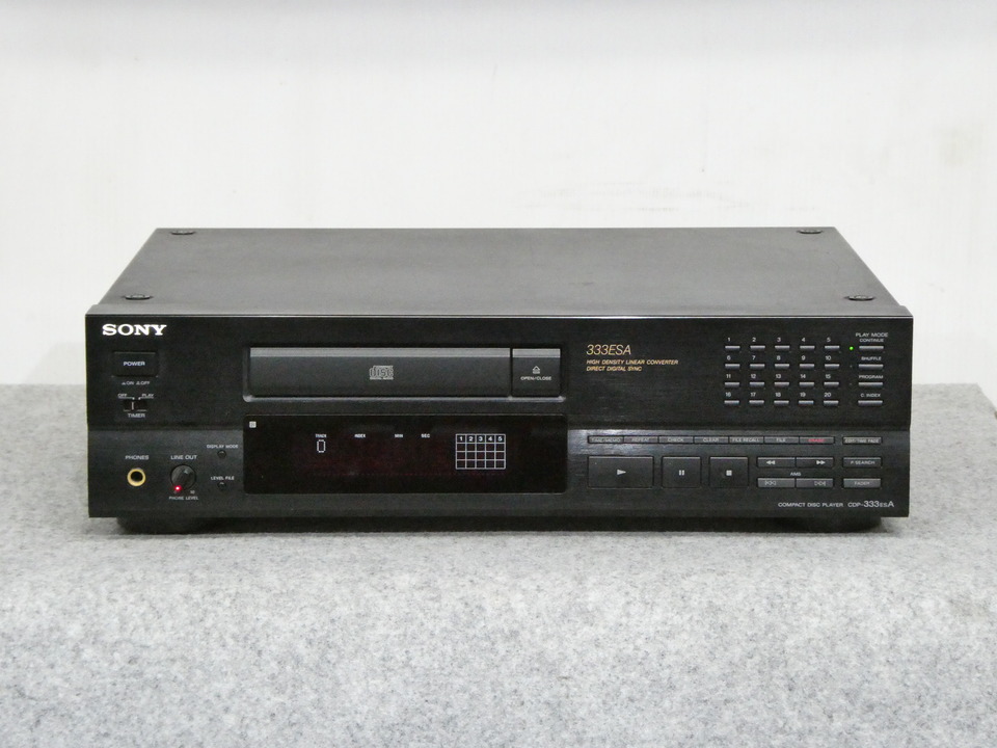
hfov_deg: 18.5
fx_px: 3053
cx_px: 498
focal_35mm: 106
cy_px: 374
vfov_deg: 14.0
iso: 1600
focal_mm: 19
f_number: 5.1
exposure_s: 1/40
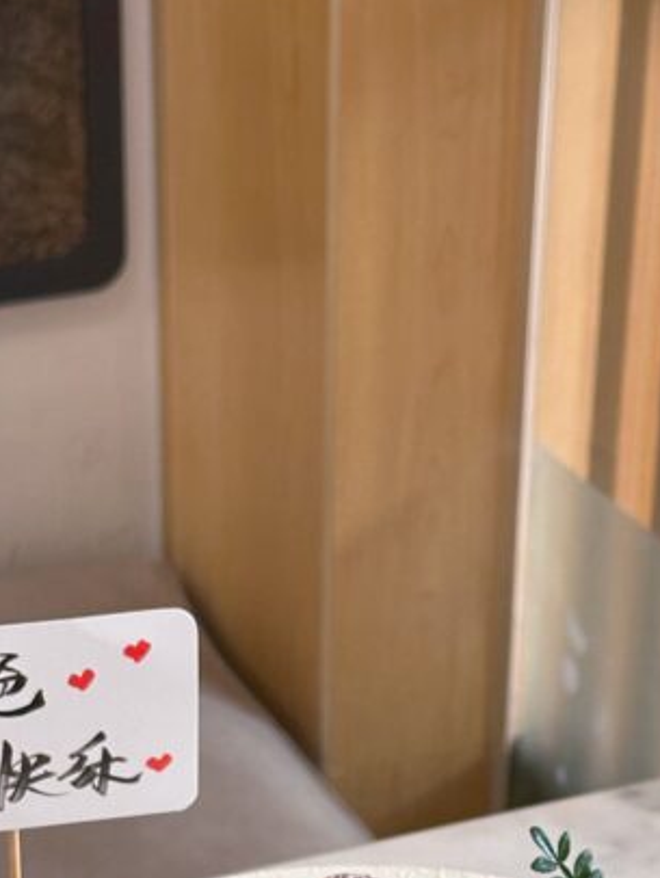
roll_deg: -2.6
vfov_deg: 15.6
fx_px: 3073
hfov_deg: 12.3
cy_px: 1086
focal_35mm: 121
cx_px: 394
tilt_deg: -33.9
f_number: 1.78
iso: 80
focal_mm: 6.86
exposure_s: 1/50
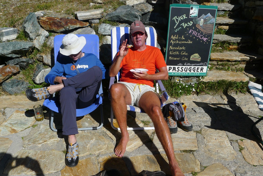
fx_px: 219
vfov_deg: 43.6
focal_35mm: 30
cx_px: 132
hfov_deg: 61.9
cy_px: 88
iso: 80
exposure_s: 1/1000
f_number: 4.5
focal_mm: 6.4
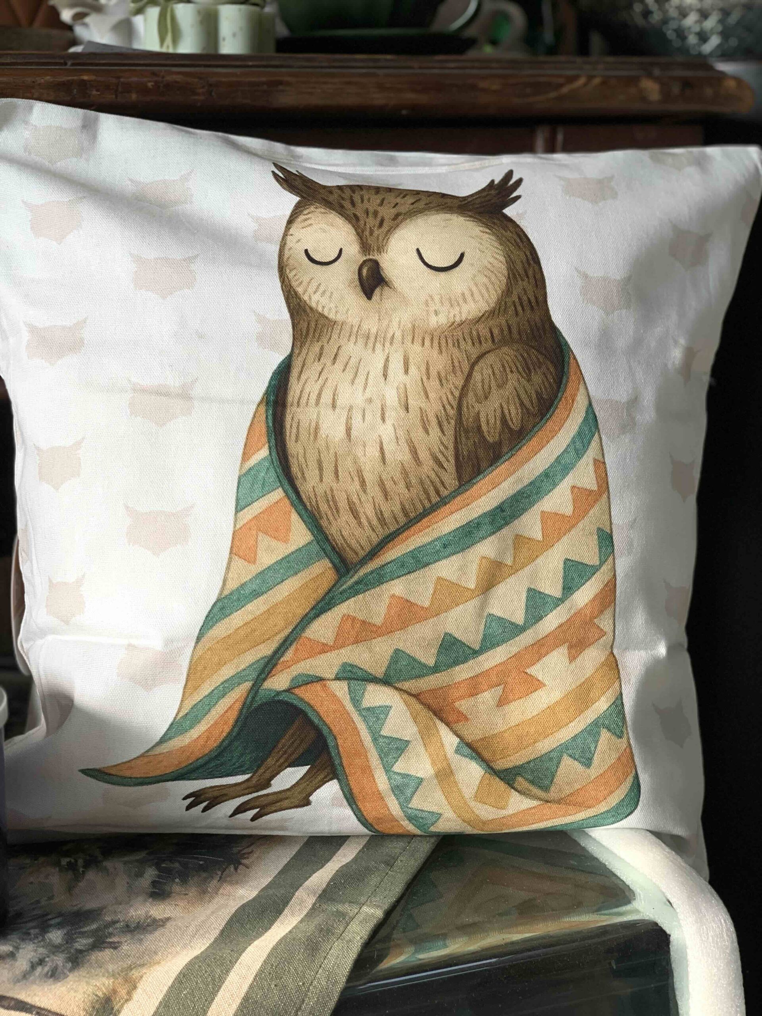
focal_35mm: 52
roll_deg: +0.4
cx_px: 381
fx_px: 1526
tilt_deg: -12.5
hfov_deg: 28.0
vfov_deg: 36.8
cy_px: 508
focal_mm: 6
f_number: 2.4
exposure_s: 1/122
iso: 25
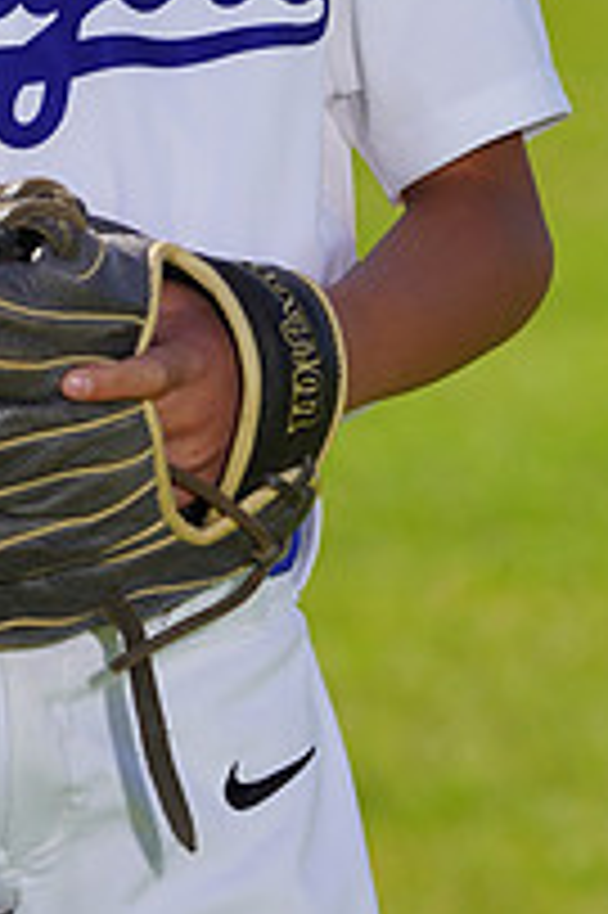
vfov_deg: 2.9
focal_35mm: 715
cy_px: -275
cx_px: -110
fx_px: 18143
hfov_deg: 1.9
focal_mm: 250
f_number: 9
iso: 100
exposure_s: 1/250
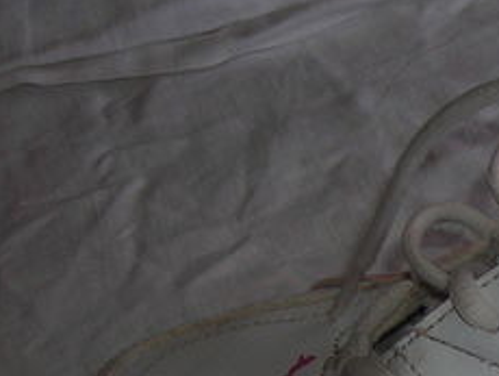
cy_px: 565
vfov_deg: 8.8
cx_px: 957
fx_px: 2381
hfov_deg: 11.0
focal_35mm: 165
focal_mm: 6.3
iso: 50
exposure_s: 1/60.1
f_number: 3.2
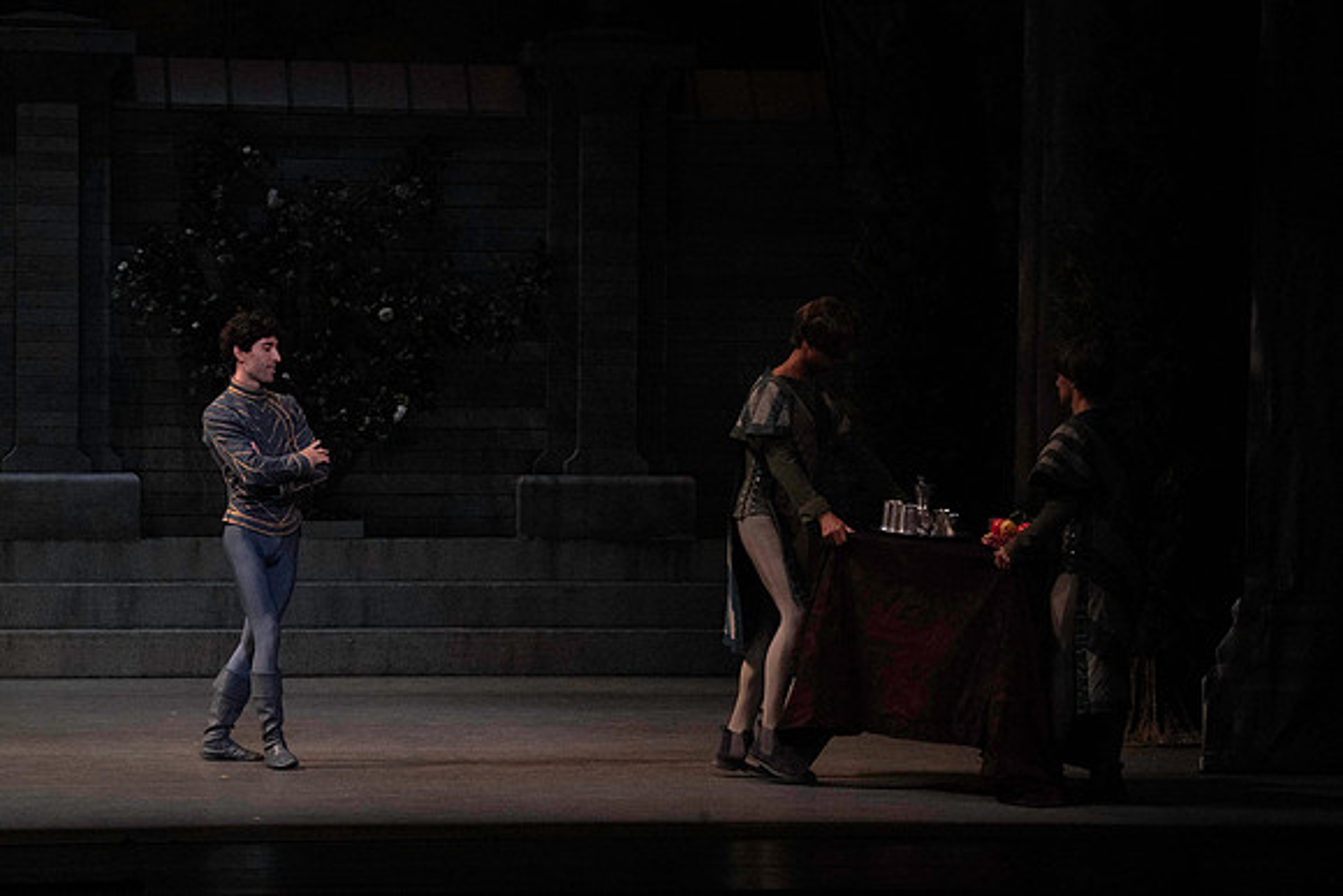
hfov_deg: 12.7
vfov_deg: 8.5
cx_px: 672
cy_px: 448
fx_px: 6045
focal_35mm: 162
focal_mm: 162
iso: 16000
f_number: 11
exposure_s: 1/400
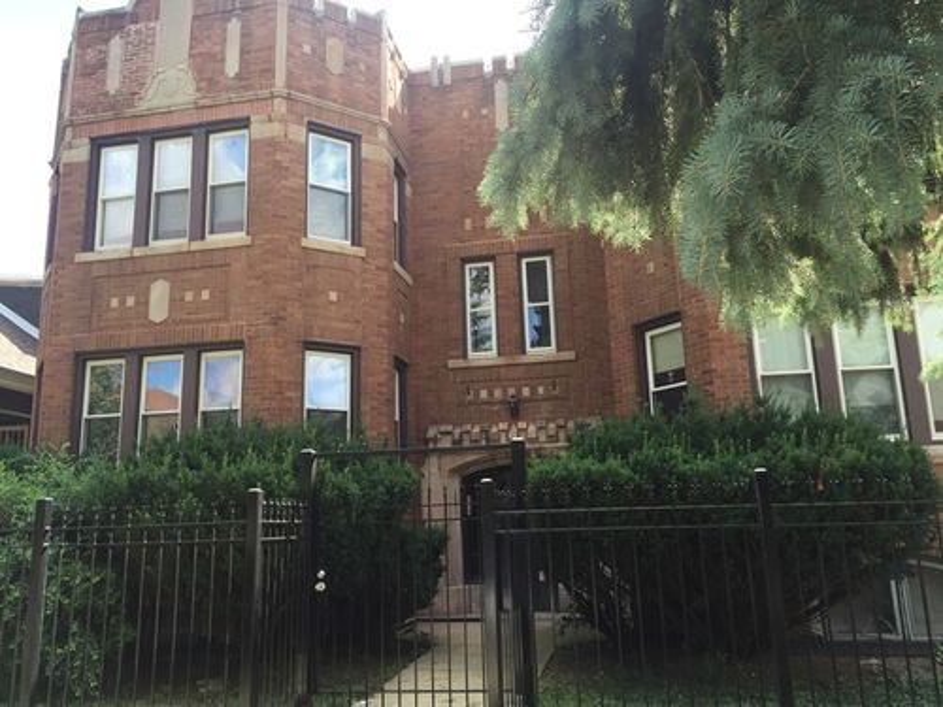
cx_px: 472
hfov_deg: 61.7
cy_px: 354
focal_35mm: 29
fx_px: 790
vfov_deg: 48.2
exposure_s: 1/273
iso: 32
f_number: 2.2
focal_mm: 4.15
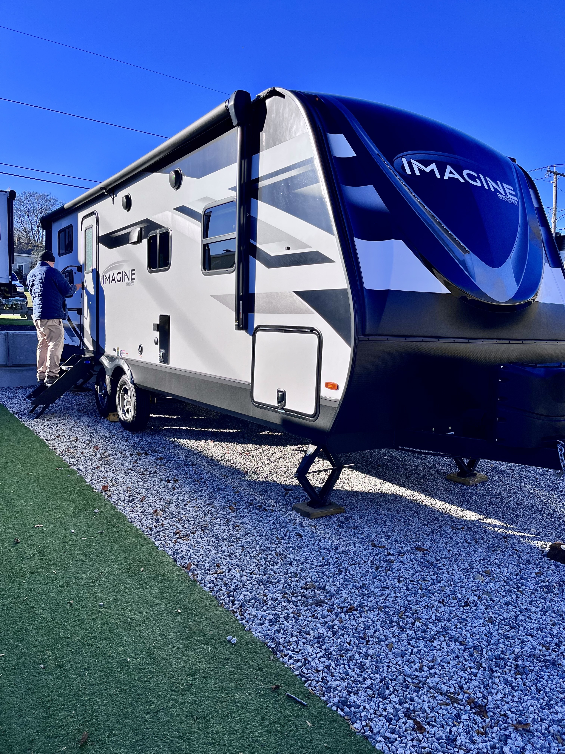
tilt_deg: -7.0
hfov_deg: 53.1
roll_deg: -2.1
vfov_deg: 67.3
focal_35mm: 26
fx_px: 566
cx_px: 282
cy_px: 377
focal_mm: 5.1
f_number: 1.6
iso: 50
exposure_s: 1/2825
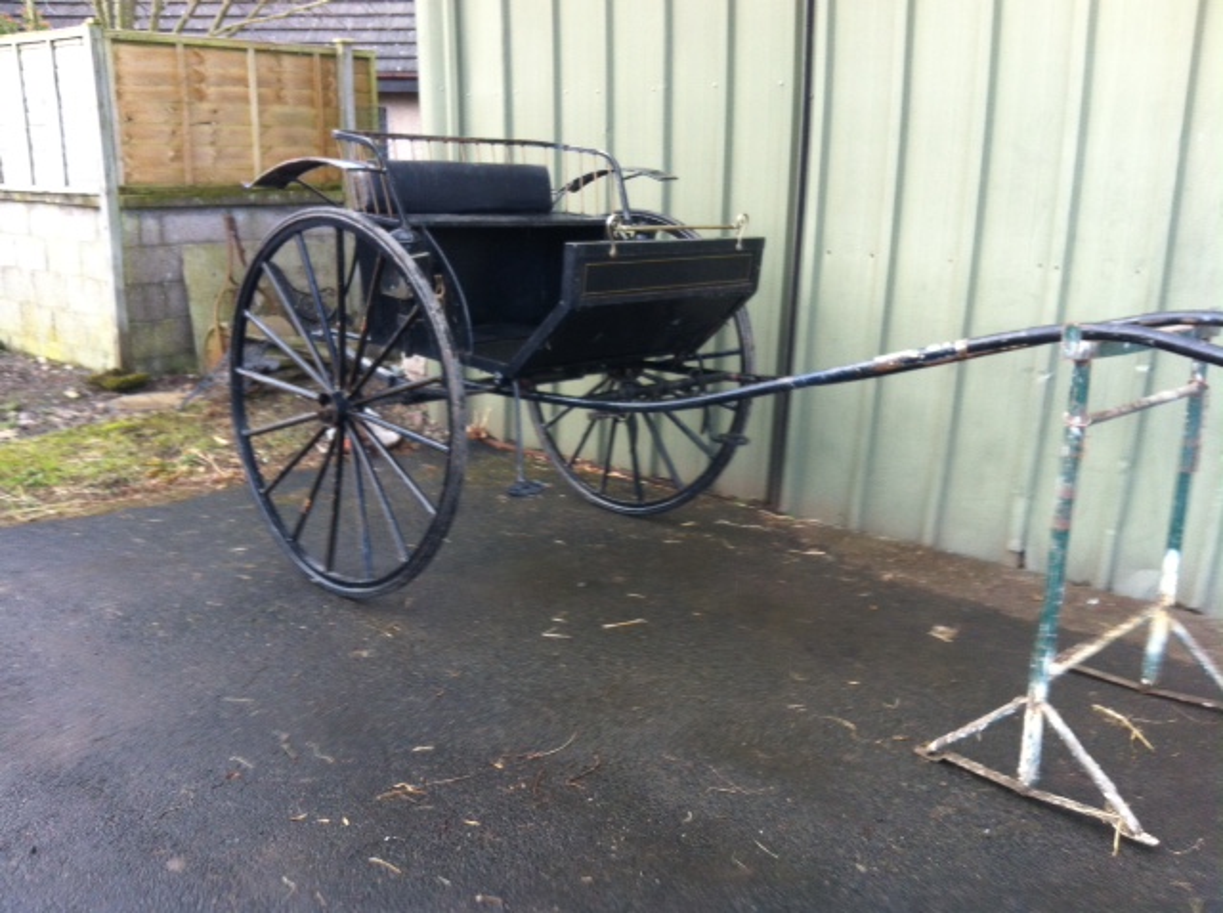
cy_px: 456
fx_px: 1235
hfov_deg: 52.7
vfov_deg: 40.6
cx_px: 612
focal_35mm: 35
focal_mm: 3.85
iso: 100
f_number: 2.8
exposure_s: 1/120
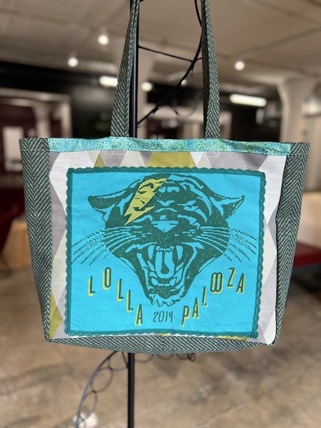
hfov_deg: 53.1
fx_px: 321
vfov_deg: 67.3
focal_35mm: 26
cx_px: 160
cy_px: 214
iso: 64
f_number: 1.5
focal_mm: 5.7
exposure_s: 1/60
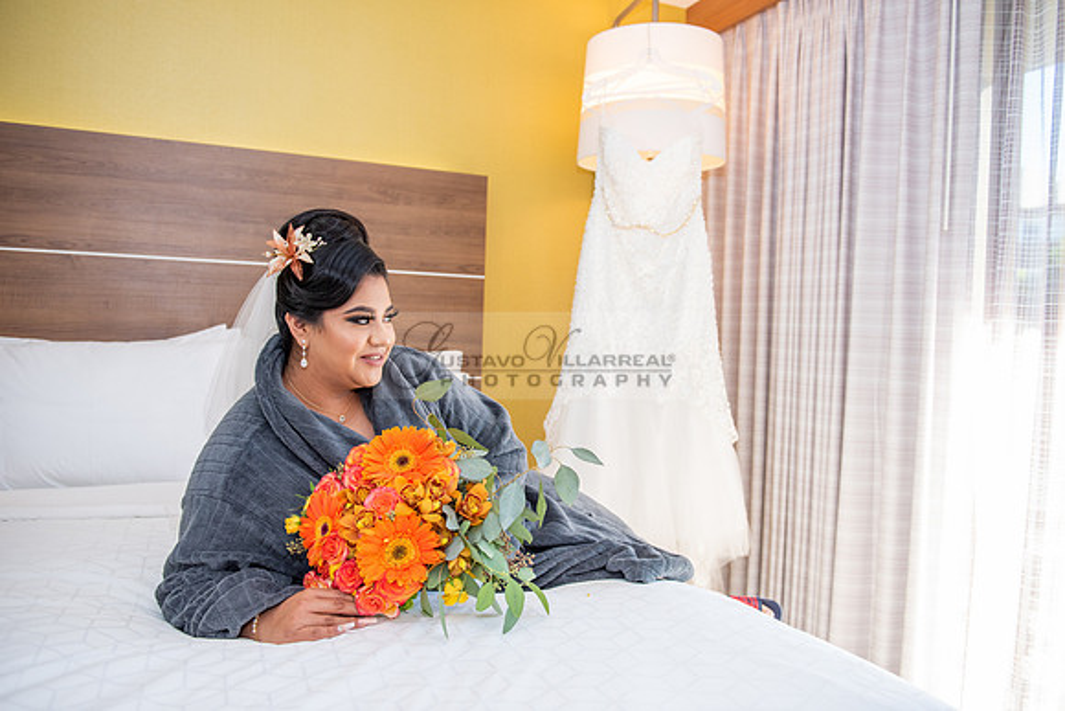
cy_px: 356
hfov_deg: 67.4
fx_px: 799
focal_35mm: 27
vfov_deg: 48.0
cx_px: 532
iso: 500
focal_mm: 27
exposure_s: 1/250
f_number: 3.5
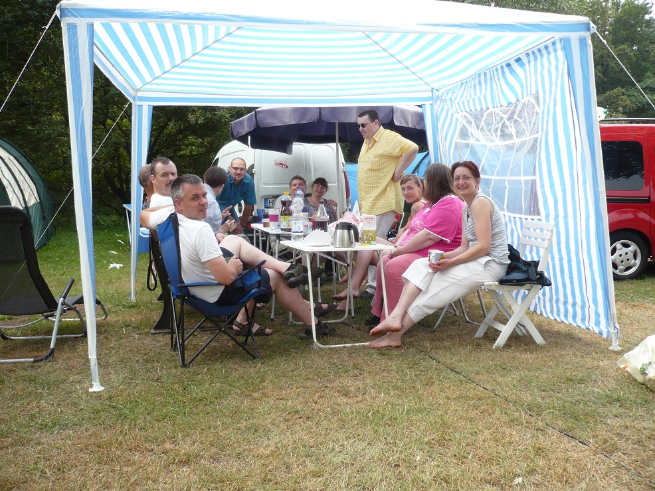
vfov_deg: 40.7
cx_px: 328
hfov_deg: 52.6
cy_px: 246
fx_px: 662
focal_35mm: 35
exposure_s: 1/125
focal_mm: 5.8
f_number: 2.8
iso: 100
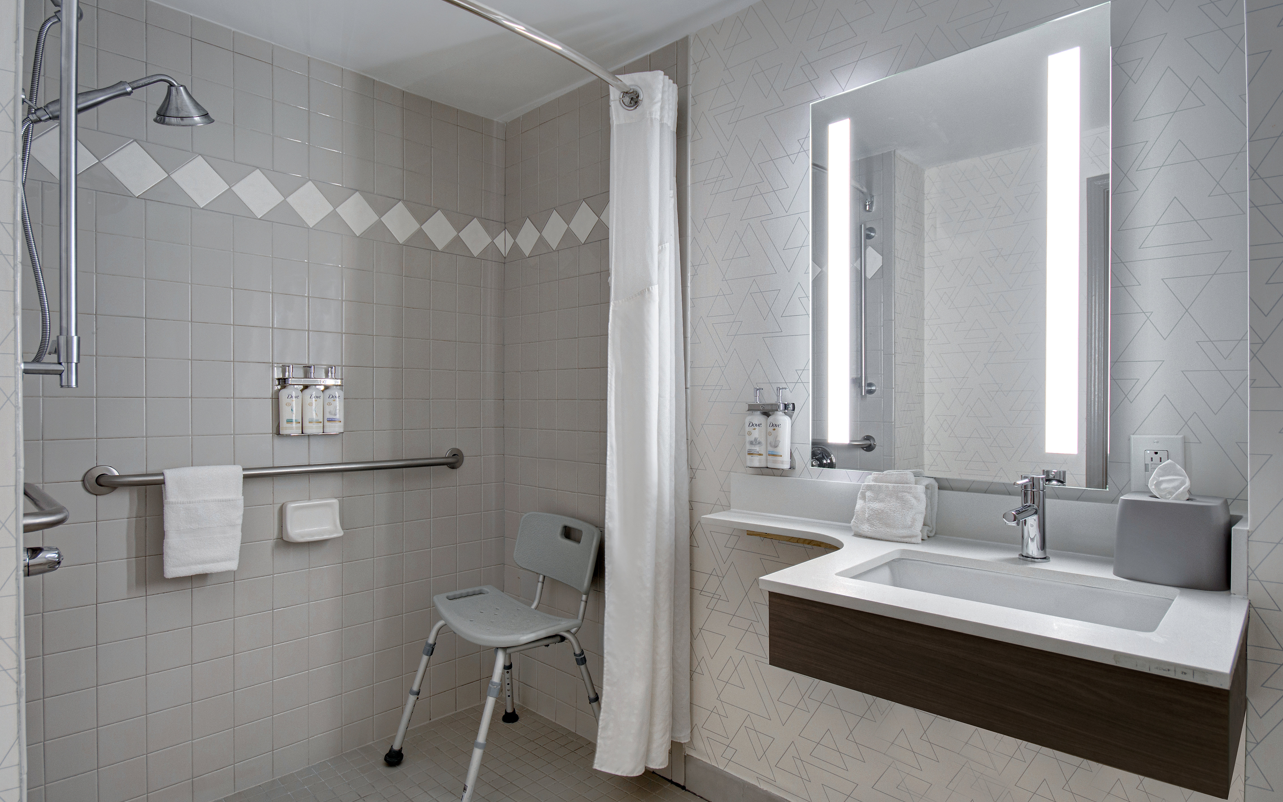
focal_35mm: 16
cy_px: 410
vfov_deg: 71.2
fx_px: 559
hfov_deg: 97.8
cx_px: 627
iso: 250
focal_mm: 10
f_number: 7.1
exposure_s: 1/20
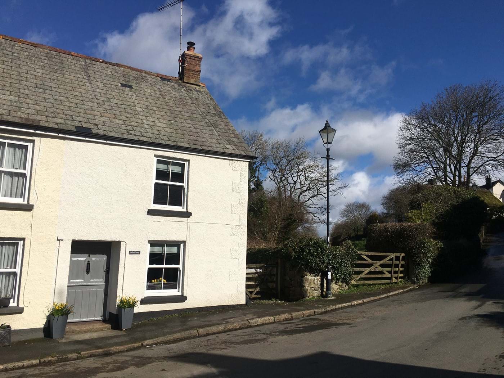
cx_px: 252
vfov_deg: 48.2
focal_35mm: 29
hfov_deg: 61.7
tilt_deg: +8.6
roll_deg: -2.3
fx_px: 422
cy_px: 189
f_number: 2.2
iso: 25
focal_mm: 4.15
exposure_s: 1/5128
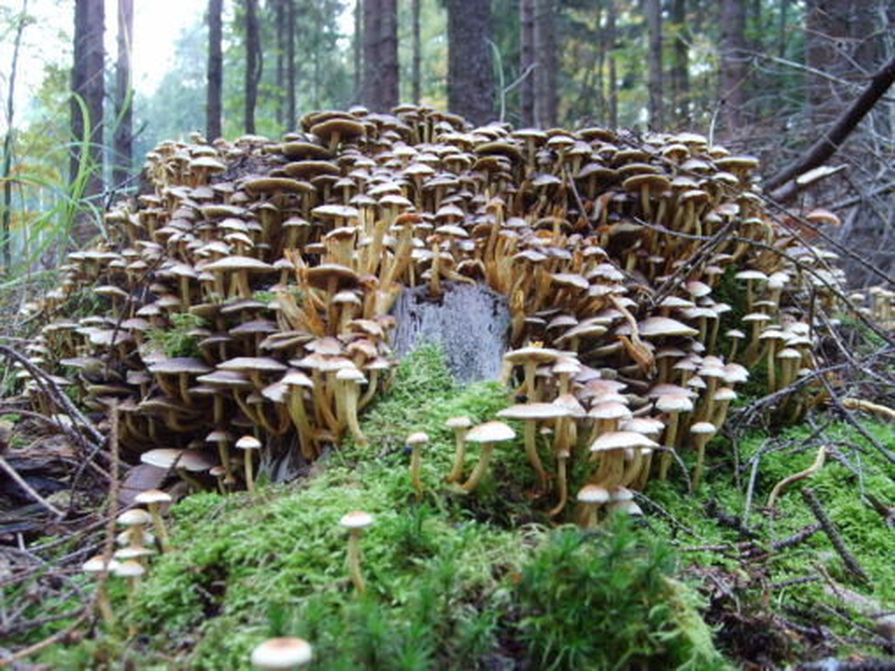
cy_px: 336
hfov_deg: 52.6
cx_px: 448
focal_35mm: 35
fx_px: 905
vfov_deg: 40.7
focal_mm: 5.8
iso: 106
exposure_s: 1/30
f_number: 2.8
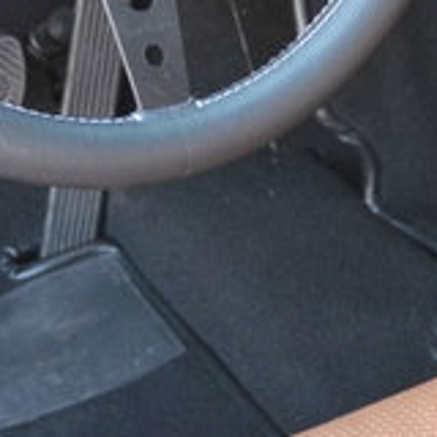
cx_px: 251
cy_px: -31
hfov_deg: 11.9
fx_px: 2100
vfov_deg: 11.7
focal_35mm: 147
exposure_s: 1/40
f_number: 4
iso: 800
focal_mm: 24
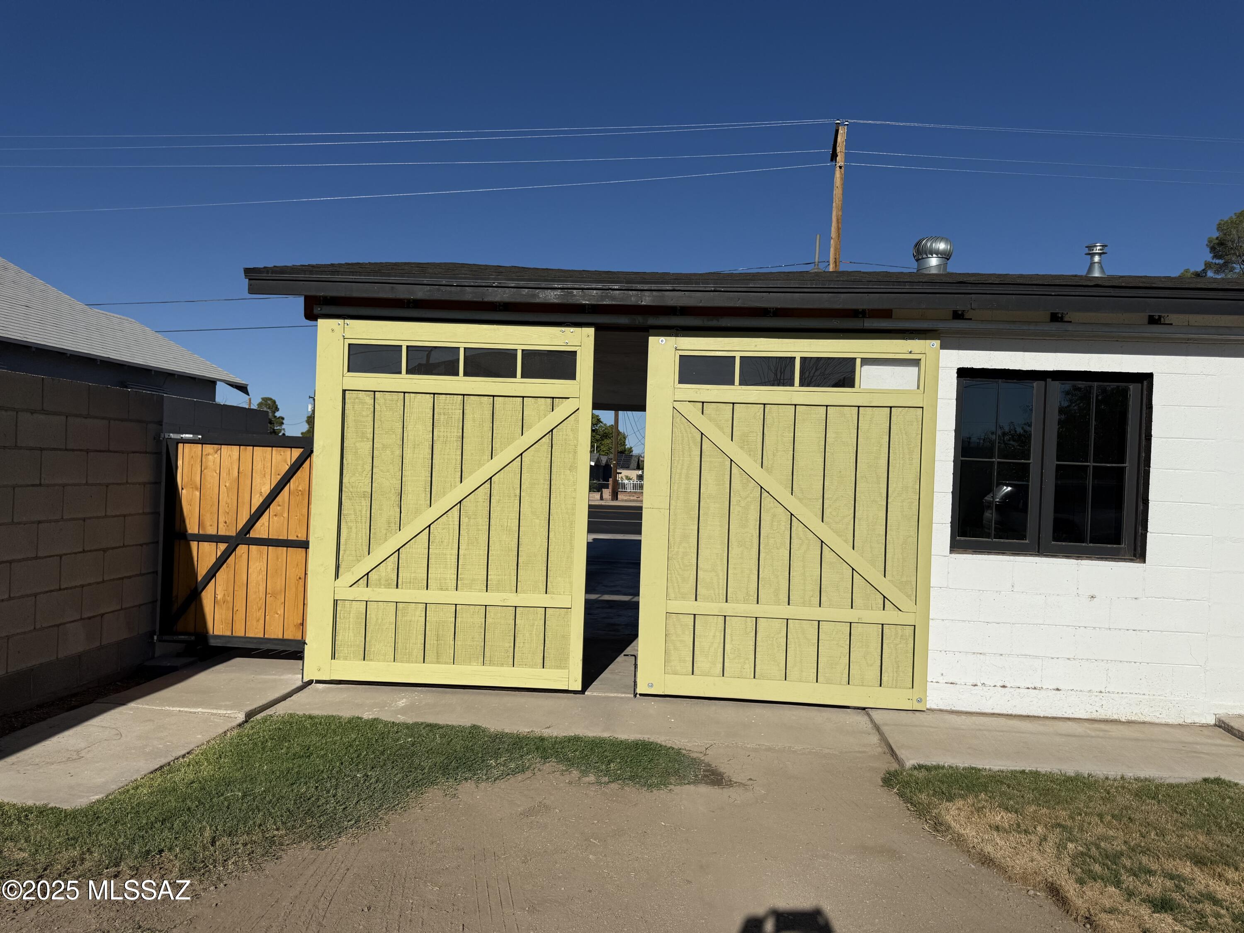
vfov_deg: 56.8
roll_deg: -2.1
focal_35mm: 24
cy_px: 466
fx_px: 862
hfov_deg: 71.6
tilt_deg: +0.8
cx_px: 622
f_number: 1.78
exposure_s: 1/14286
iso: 80
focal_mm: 6.76
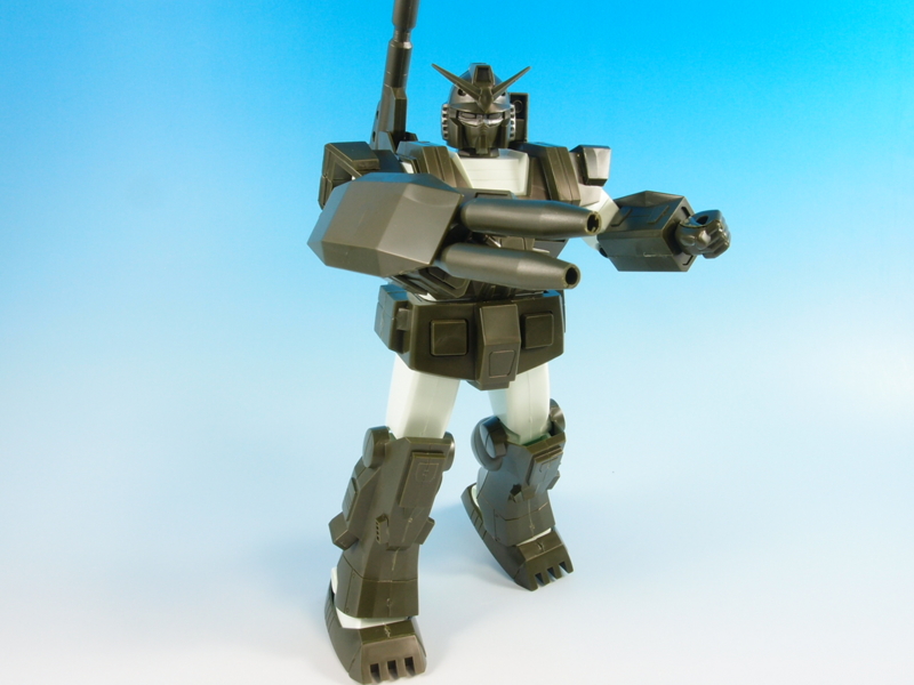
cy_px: 342
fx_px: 739
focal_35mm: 28
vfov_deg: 49.7
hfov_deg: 63.4
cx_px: 457
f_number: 8
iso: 100
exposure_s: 1/2.5
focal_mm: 6
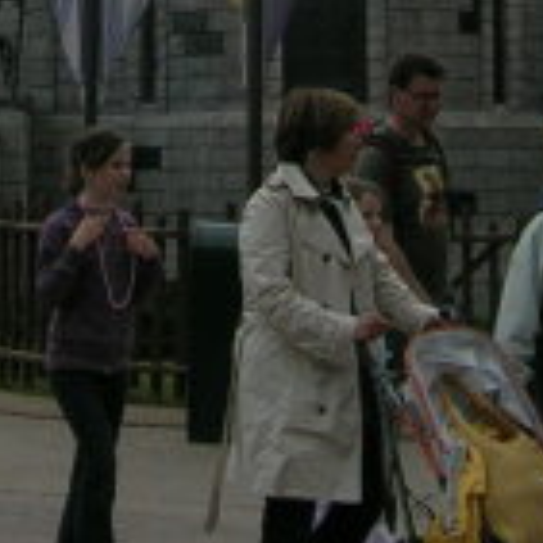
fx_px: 2485
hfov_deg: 12.4
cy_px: -285
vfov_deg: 11.9
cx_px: 104
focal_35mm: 140
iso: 50
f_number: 4.8
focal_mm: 5.4
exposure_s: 1/564
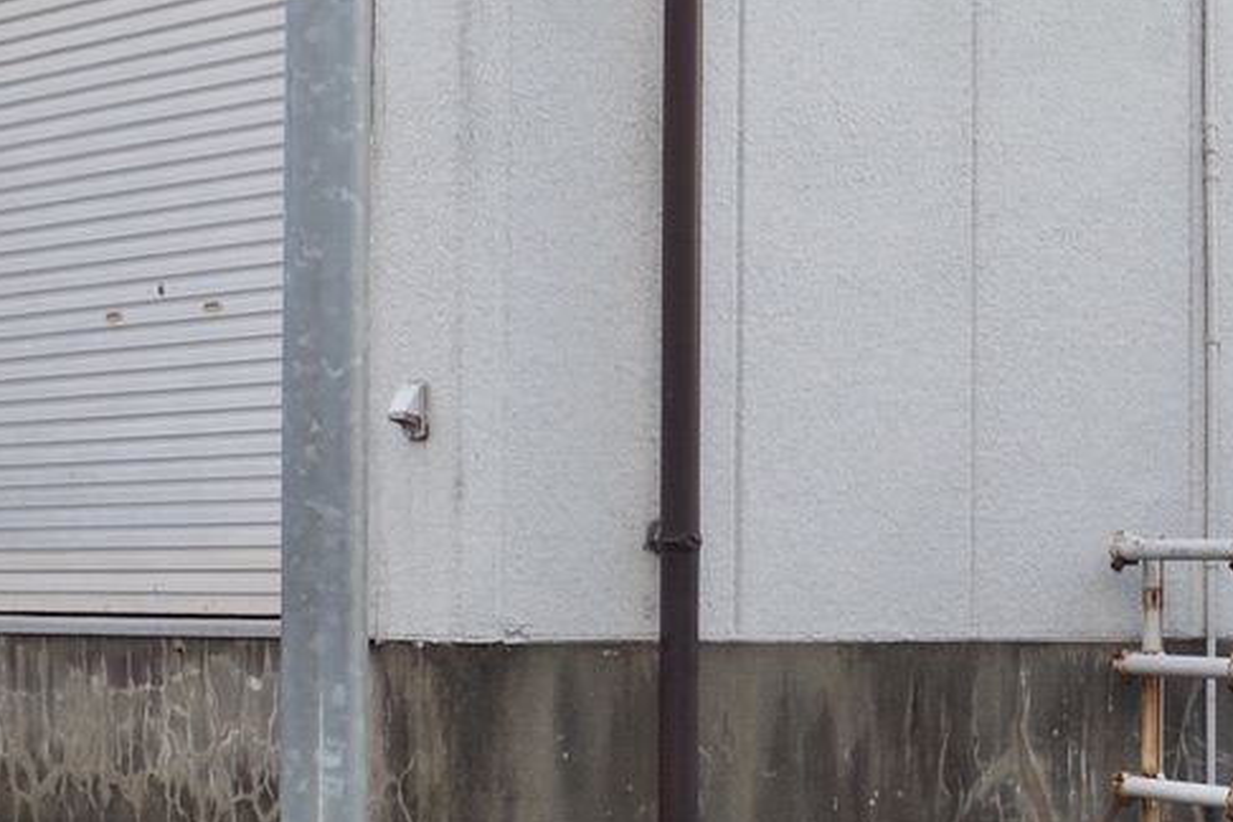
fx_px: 3596
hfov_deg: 18.8
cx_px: 1323
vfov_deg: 13.0
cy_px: 453
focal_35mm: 105
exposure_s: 1/80
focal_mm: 18.3
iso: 200
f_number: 3.5
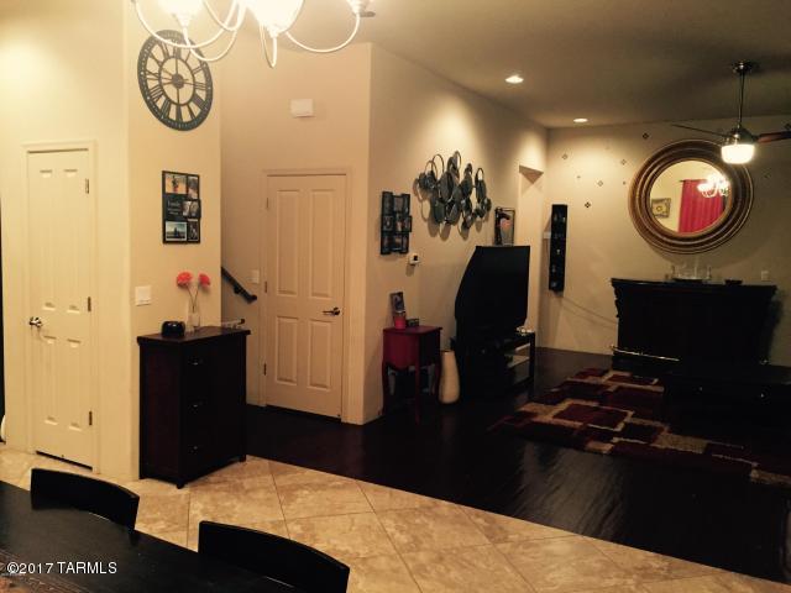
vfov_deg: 48.2
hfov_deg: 61.7
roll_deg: -2.0
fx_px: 663
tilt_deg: -5.1
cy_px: 296
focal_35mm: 29
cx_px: 396
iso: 250
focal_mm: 4.15
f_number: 2.2
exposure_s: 1/24
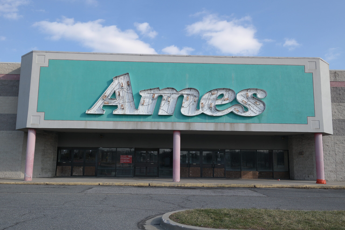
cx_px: 172
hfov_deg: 61.9
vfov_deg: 43.6
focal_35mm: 30
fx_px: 287
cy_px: 115
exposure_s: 1/250
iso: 100
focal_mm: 20
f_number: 6.3
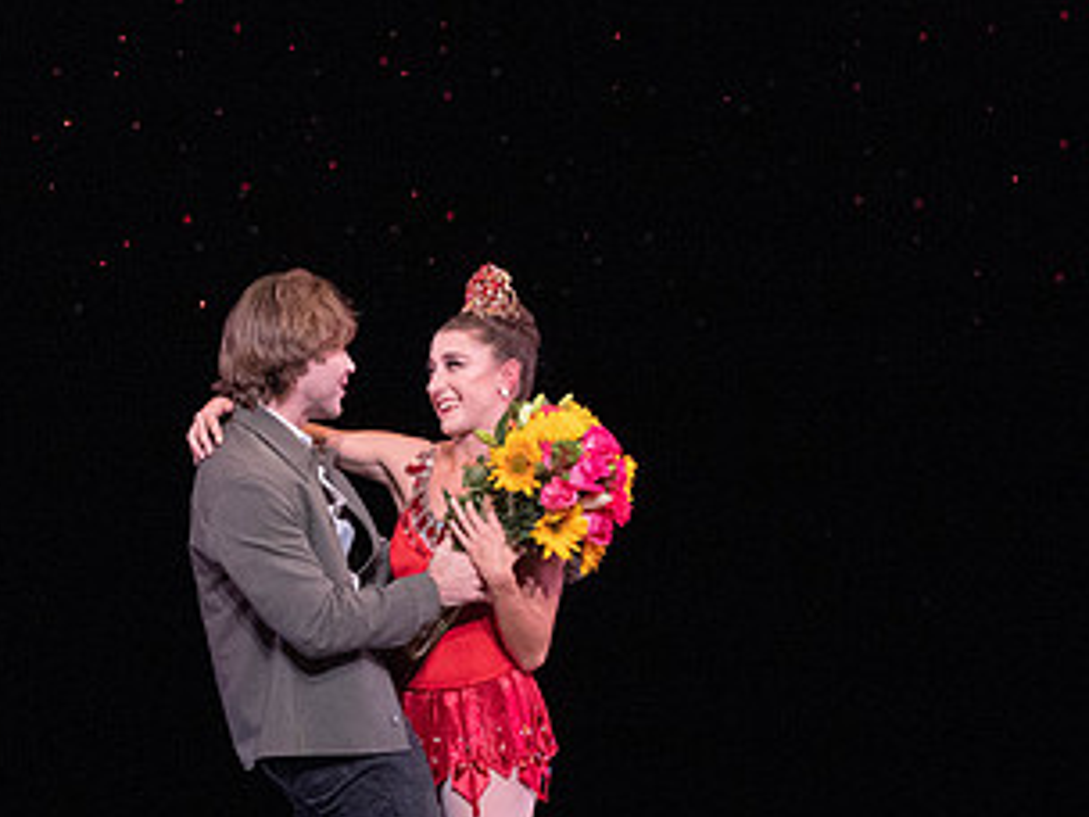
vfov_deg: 2.2
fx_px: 21392
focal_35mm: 680
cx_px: 523
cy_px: 658
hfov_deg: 2.9
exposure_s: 1/500
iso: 16000
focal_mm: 370
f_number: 13
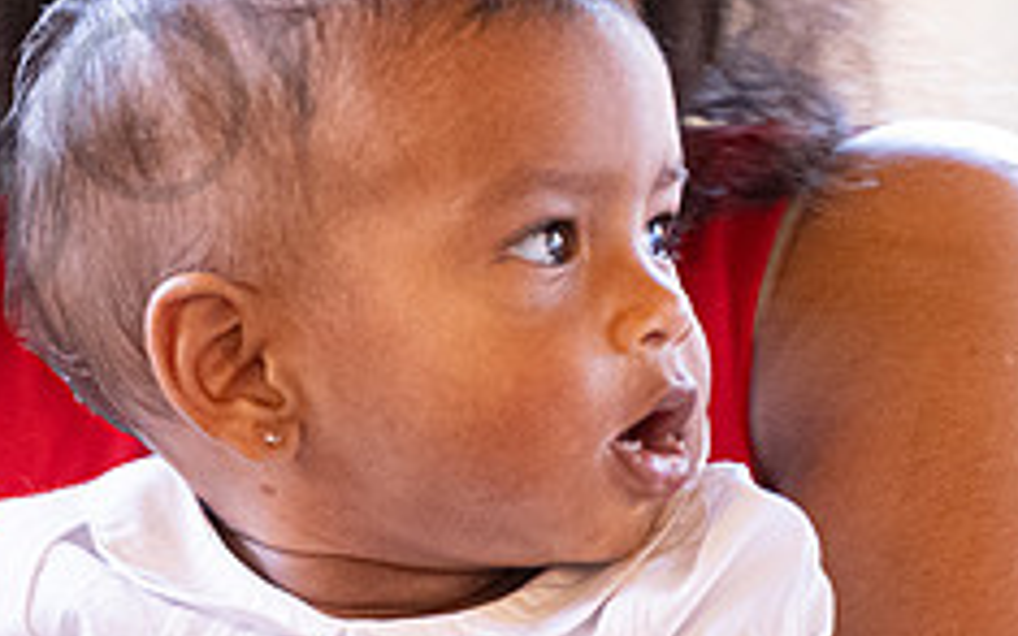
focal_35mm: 342
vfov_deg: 3.8
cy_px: 340
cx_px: 13
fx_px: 9491
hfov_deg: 6.1
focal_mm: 90.6
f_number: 2.8
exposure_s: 1/60
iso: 3200
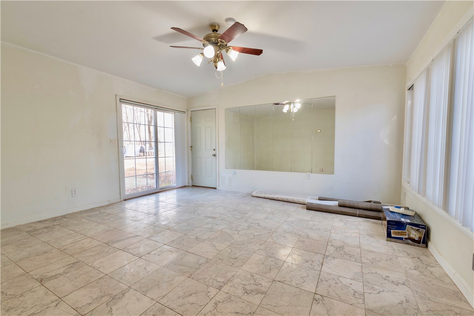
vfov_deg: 77.4
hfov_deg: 100.4
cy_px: 158
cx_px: 237
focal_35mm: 15
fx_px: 198
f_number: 8
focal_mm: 15
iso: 100
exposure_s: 1/5
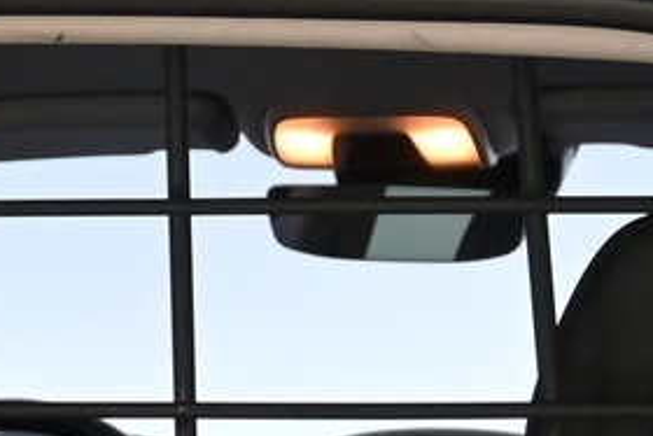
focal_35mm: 243
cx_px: -233
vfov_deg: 5.5
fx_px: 4410
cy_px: 1084
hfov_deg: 8.3
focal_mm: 28
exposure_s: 1/50
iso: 1400
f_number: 4.5
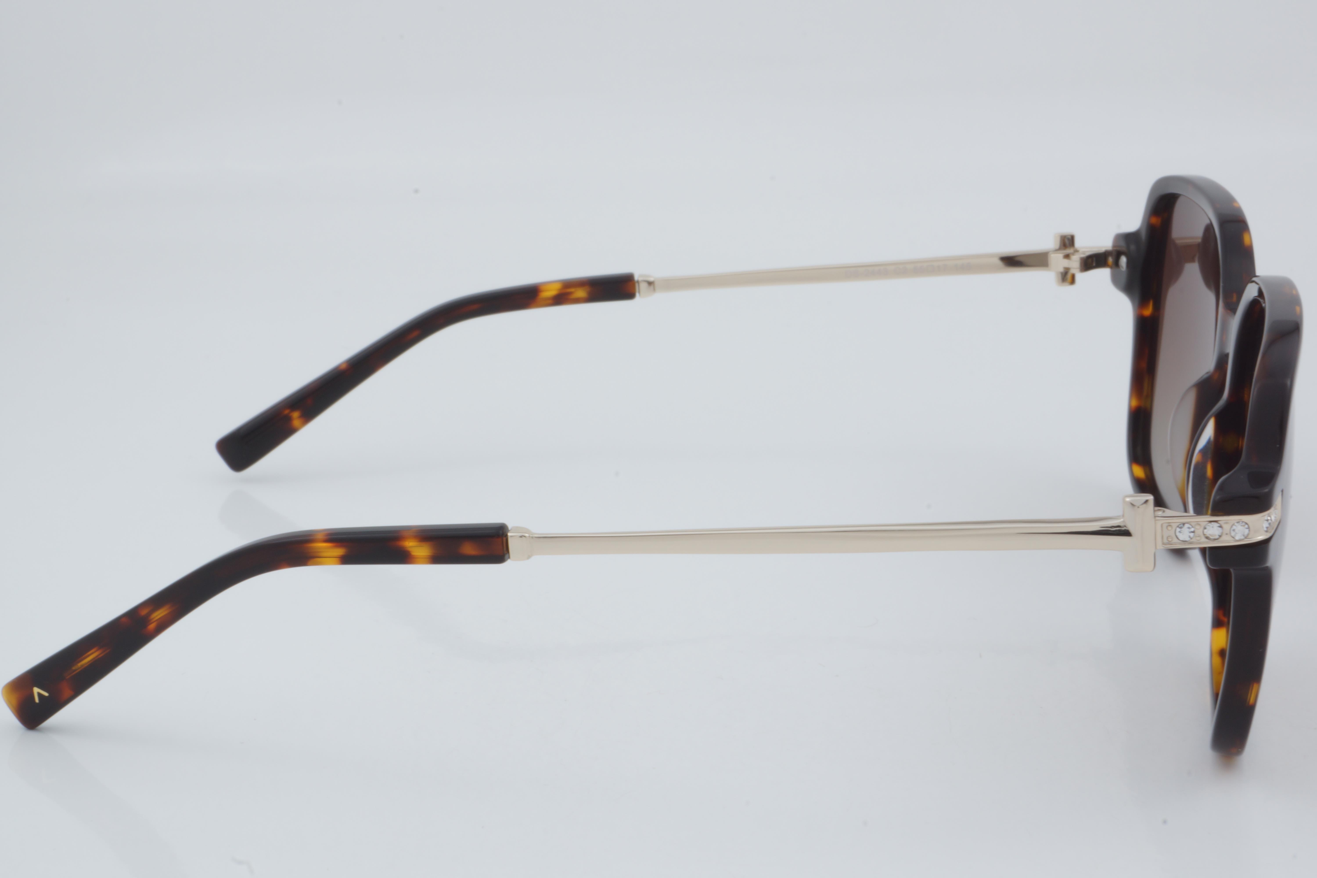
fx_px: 2469
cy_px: 439
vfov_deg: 20.2
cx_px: 658
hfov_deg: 29.9
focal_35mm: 68
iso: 100
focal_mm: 45
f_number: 32
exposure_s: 1/3
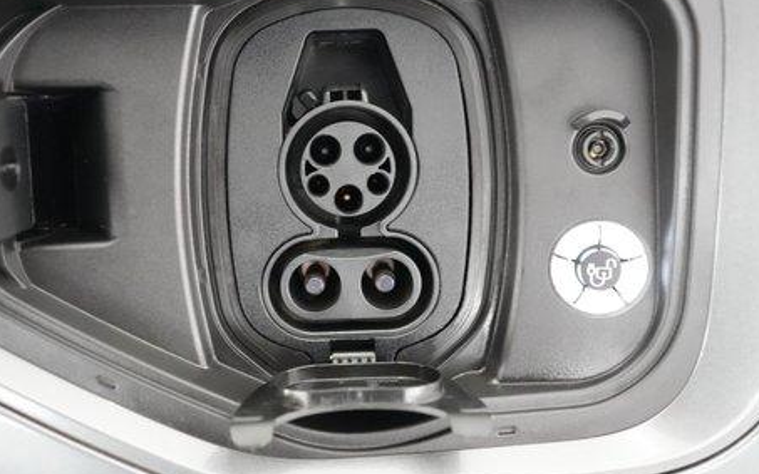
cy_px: 198
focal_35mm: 36
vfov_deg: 35.2
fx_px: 745
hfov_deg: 53.9
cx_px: 337
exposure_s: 1/60
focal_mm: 25
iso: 12800
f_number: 2.8
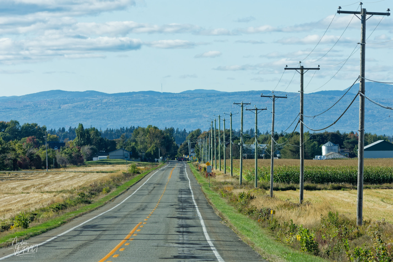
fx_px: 2456
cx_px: 196
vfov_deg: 6.1
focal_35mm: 225
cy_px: 131
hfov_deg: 9.1
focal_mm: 150
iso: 450
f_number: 8
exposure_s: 1/1000
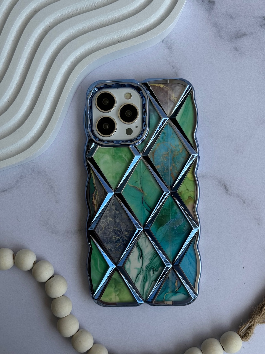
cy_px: 177
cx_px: 132
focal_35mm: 48
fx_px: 490
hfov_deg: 30.3
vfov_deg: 39.7
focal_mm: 6.76
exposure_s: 1/1076
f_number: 1.78
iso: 64
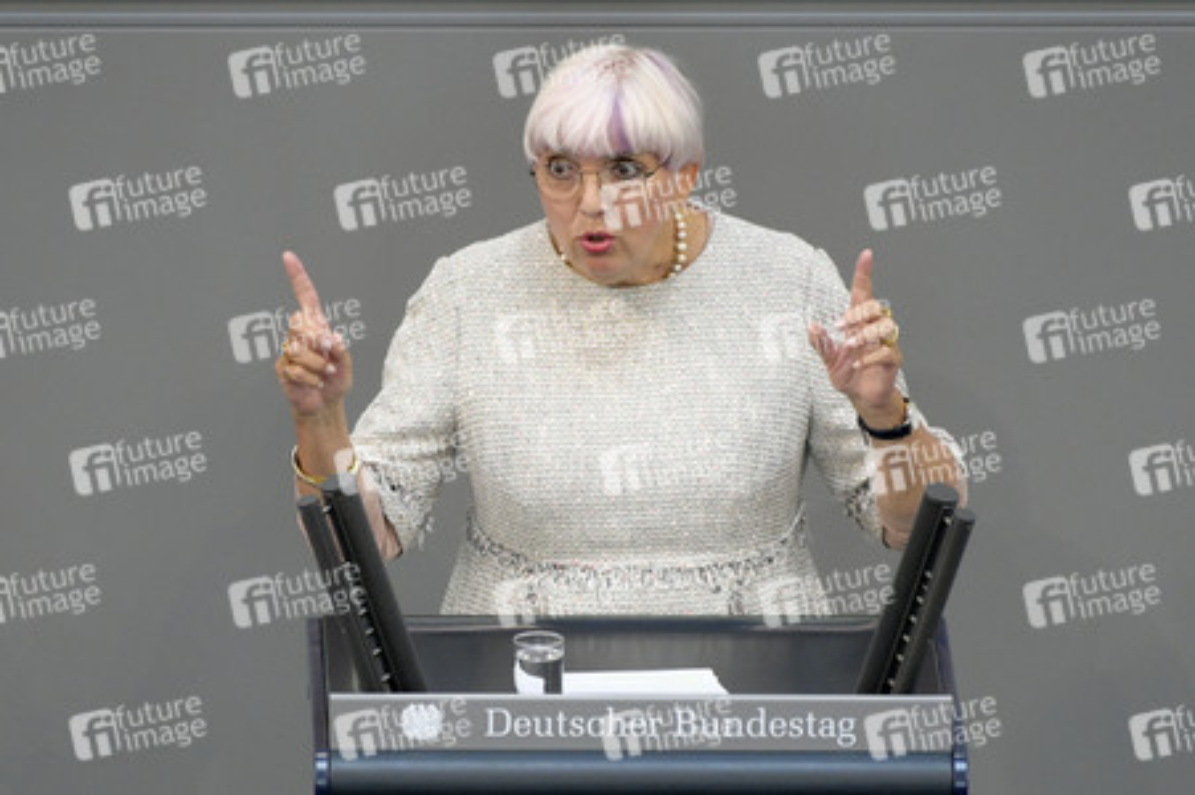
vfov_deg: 2.7
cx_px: 598
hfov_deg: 4.1
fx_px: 16585
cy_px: 398
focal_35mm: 500
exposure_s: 1/400
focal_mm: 500
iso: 6400
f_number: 5.6
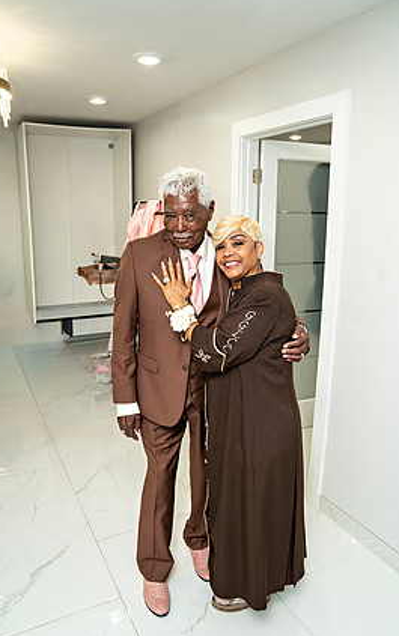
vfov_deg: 70.4
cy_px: 319
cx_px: 202
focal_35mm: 26
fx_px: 452
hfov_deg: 47.7
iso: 640
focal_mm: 24
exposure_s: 1/160
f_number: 4.5
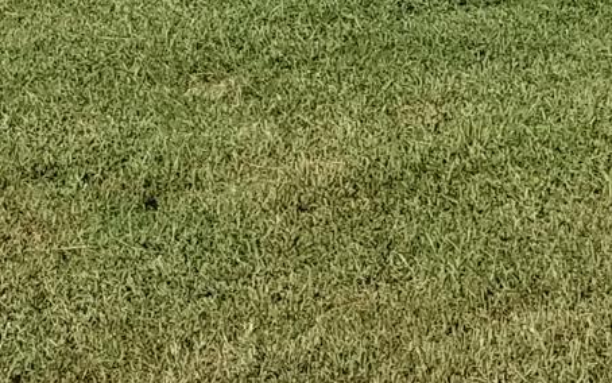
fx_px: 3036
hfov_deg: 11.3
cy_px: -515
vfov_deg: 6.8
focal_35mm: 182
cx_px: 718
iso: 50
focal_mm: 4.25
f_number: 1.7
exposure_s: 1/3504
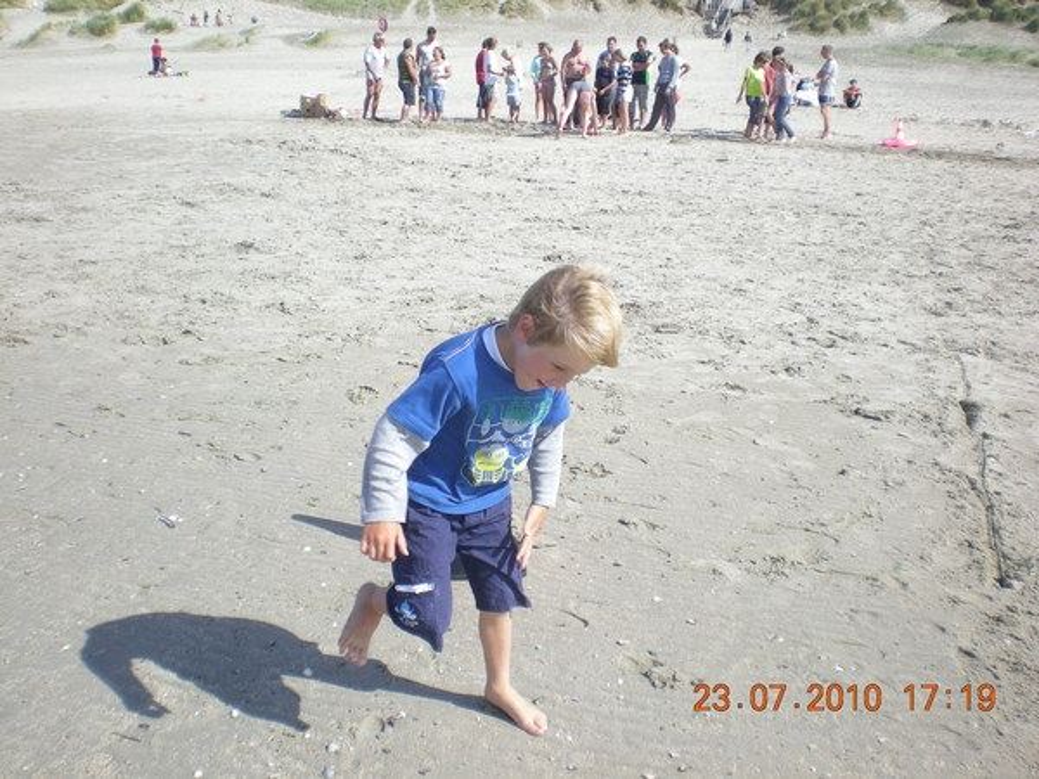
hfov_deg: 49.0
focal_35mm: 38
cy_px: 390
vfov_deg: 37.7
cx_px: 520
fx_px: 1141
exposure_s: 1/239
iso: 50
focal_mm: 6.3
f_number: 4.6
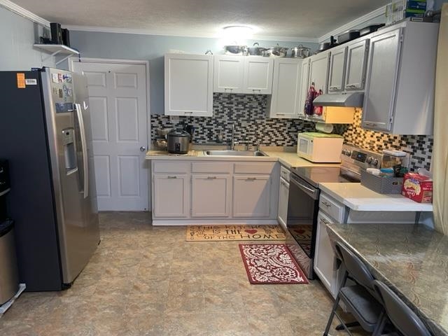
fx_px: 336
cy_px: 168
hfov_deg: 67.3
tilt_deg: -11.8
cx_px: 224
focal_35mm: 26
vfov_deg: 53.1
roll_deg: -1.5
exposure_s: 1/43
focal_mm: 5.1
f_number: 1.6
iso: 125
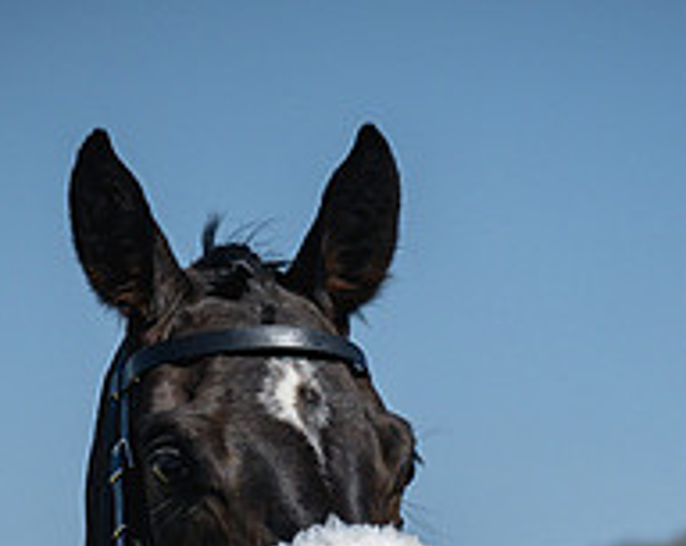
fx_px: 11616
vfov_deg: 2.7
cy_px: 561
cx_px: -30
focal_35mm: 573
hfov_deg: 3.4
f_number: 5.6
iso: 160
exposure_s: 1/2000
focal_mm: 94
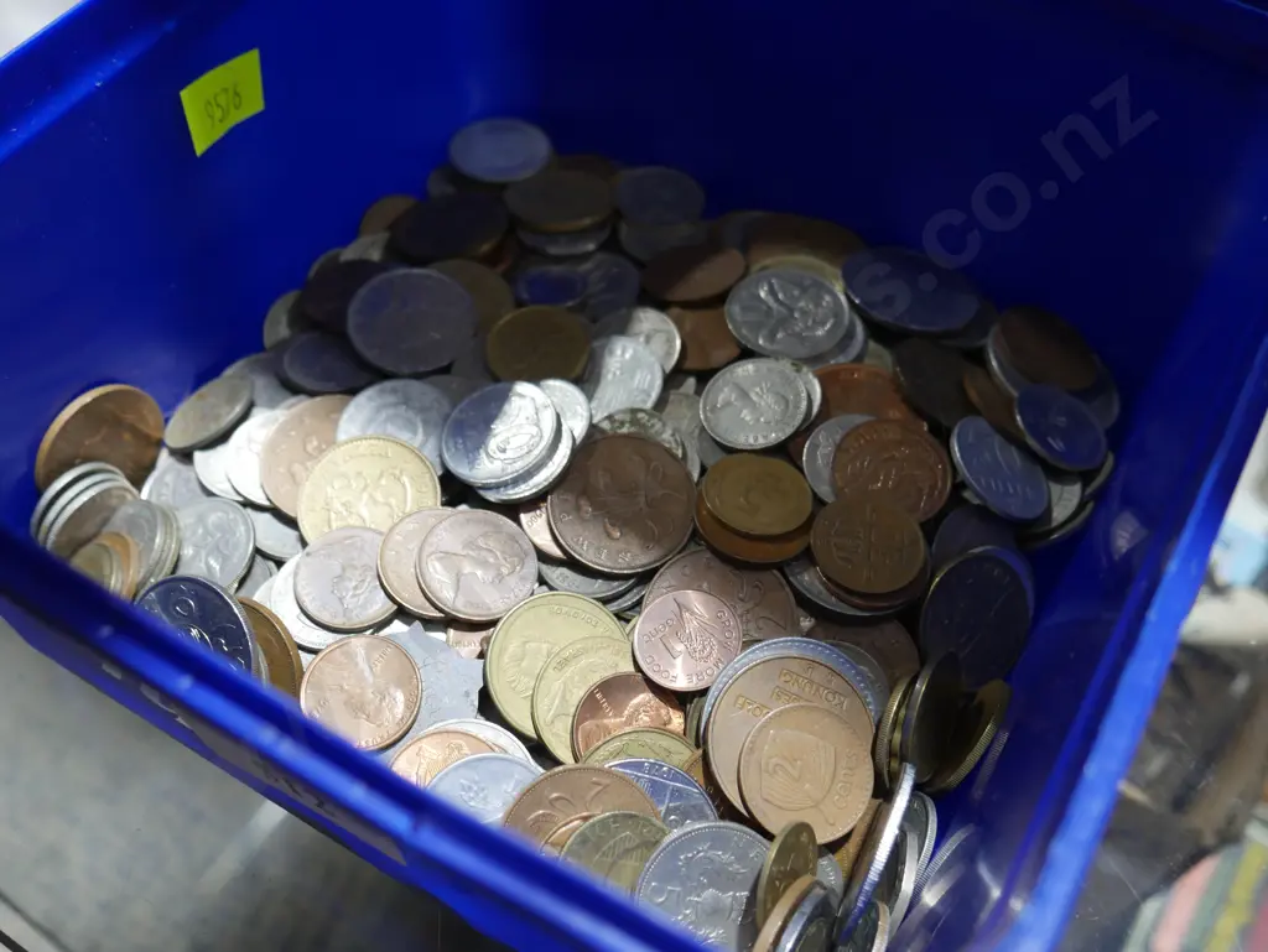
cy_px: 476
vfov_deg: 39.7
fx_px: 1319
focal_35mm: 36
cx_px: 634
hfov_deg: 51.3
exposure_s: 1/60
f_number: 4
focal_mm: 18
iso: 640
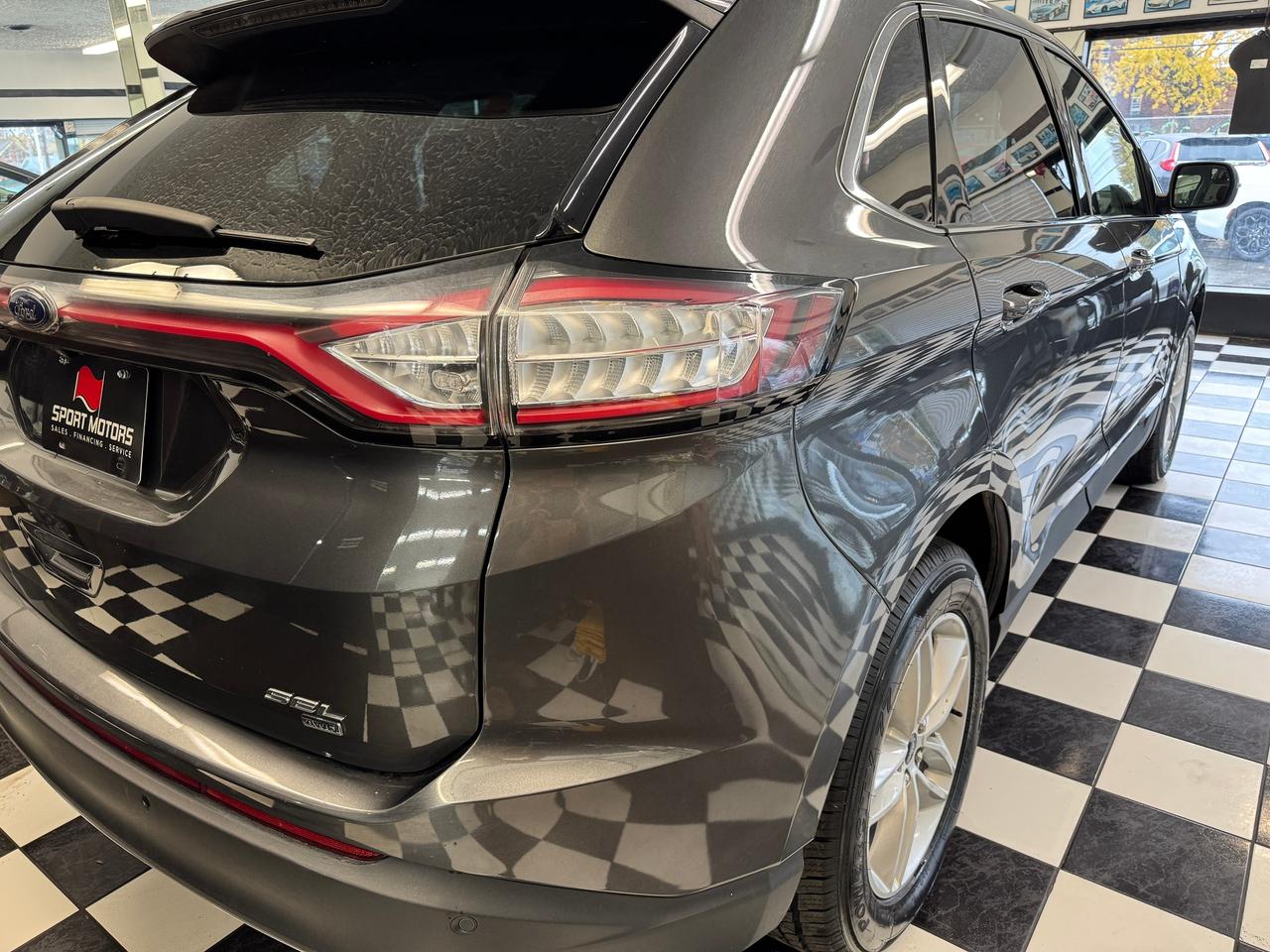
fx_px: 881
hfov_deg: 71.6
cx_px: 635
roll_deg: +1.8
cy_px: 476
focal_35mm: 24
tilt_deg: -19.4
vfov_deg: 56.8
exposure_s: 1/60
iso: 200
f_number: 1.78
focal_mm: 6.76
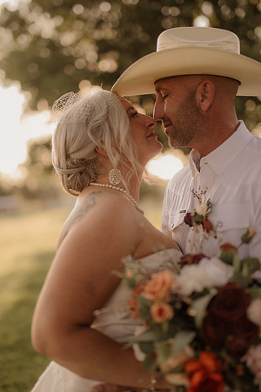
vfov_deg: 39.6
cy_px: 196
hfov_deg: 27.0
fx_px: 544
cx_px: 130
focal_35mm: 50
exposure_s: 1/640
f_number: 2.8
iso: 200
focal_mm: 50
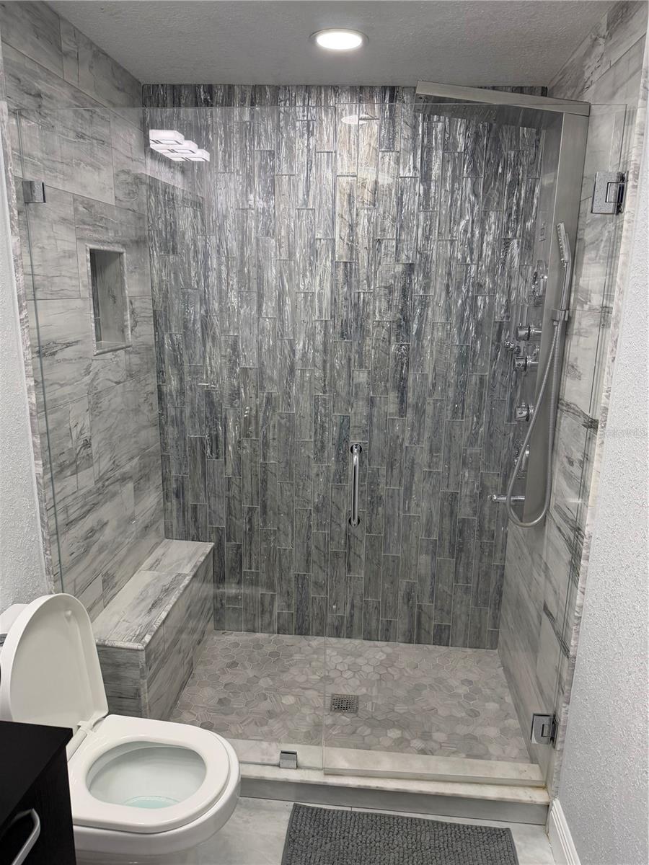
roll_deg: -0.3
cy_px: 432
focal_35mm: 24
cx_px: 324
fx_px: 600
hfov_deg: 56.8
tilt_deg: -14.3
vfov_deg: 71.6
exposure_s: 1/206
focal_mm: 6.76
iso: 200
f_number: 1.78
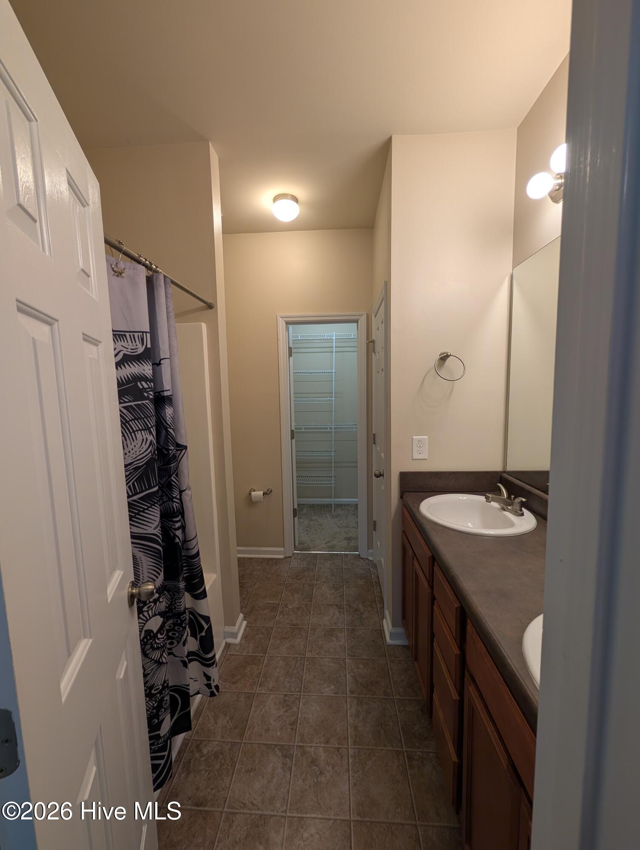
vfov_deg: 110.5
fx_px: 295
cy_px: 425
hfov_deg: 94.6
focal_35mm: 12
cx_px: 320
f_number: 1.7
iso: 56
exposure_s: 1/40
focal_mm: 2.02
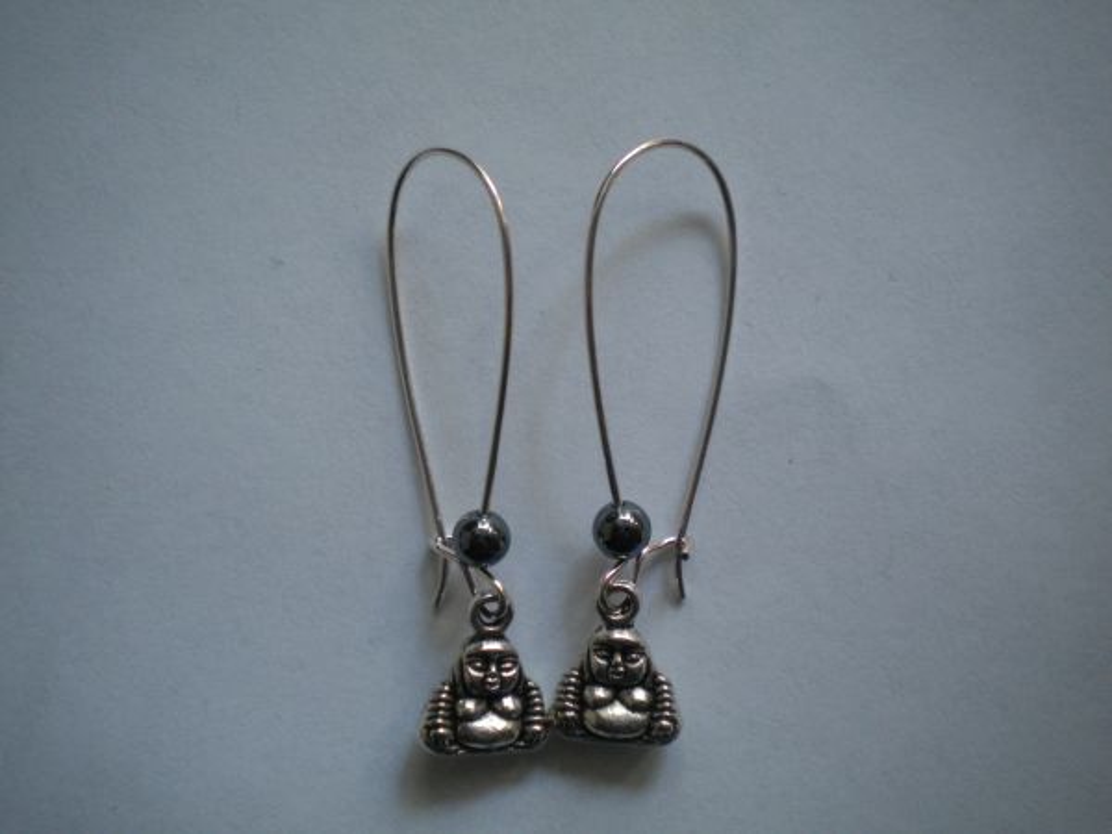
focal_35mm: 41
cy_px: 417
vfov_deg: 35.1
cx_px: 556
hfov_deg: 45.8
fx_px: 1317
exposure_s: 1/65.4
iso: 246
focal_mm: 7.4
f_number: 3.5
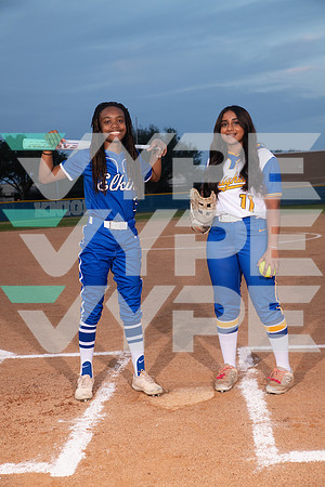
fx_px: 704
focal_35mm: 52
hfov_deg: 26.0
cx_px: 162
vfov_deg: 38.2
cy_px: 244
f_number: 6.3
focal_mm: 52
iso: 400
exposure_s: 1/320
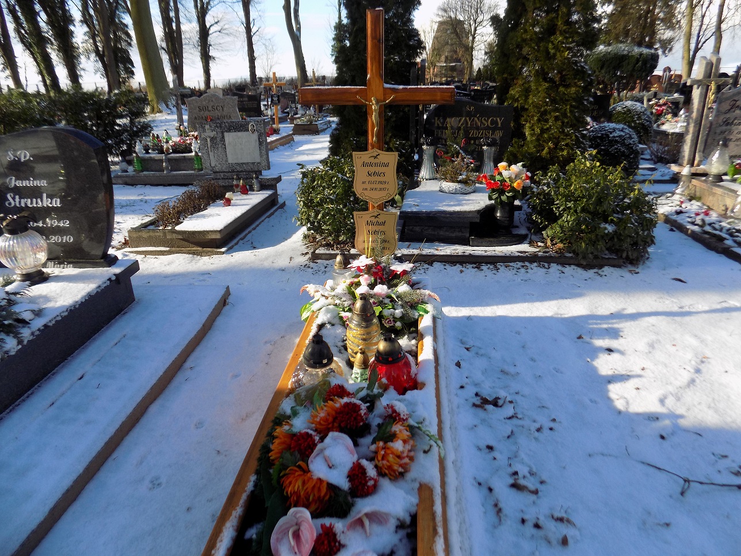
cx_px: 370
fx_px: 492
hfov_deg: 73.9
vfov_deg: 58.9
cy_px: 278
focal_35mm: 23
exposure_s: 1/500
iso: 80
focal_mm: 4
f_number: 3.1
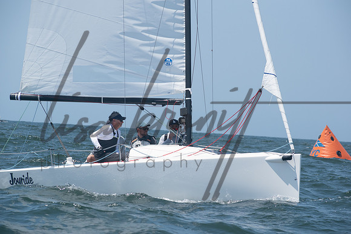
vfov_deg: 7.6
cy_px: 117
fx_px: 1755
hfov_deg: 11.4
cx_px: 176
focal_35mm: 180
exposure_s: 1/1600
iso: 400
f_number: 8
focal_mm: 120
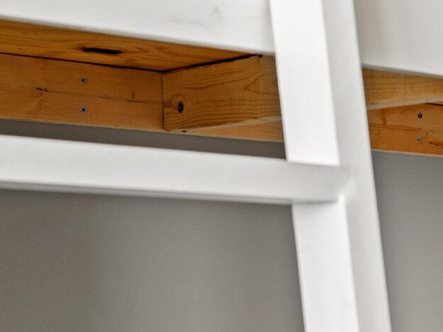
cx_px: 558
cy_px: 334
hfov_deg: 16.8
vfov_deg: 13.2
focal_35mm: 111
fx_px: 1421
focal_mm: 35
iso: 500
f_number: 5
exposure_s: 1/5
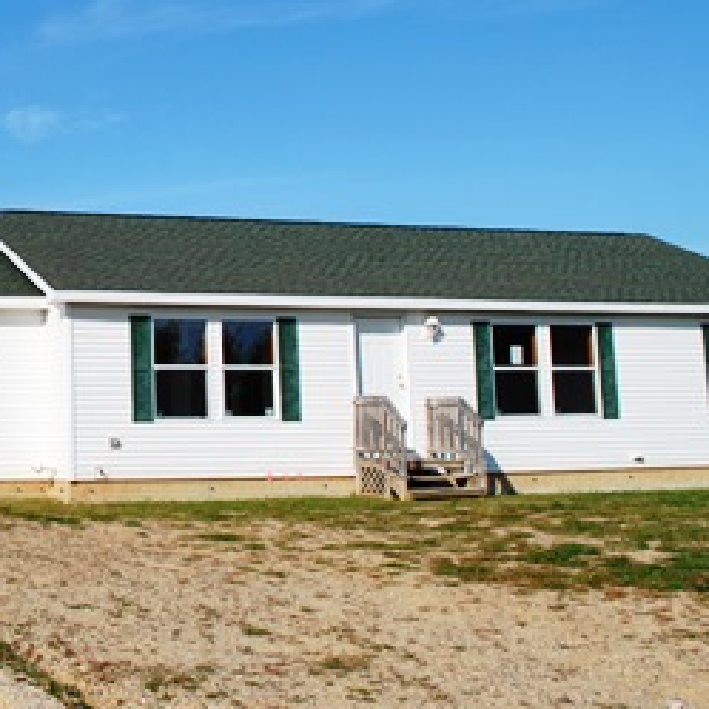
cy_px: 151
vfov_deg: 28.5
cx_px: -40
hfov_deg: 27.0
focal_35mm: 59
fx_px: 1367
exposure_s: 1/320
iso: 100
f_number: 9
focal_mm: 18
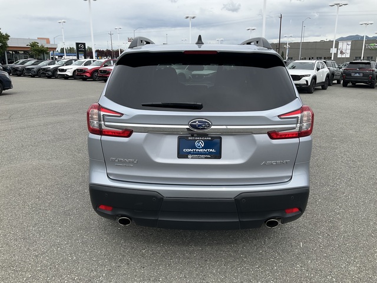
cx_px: 188
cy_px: 142
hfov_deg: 61.7
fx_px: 316
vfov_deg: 48.2
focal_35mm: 29
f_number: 1.8
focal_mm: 3
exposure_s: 1/1221
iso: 25
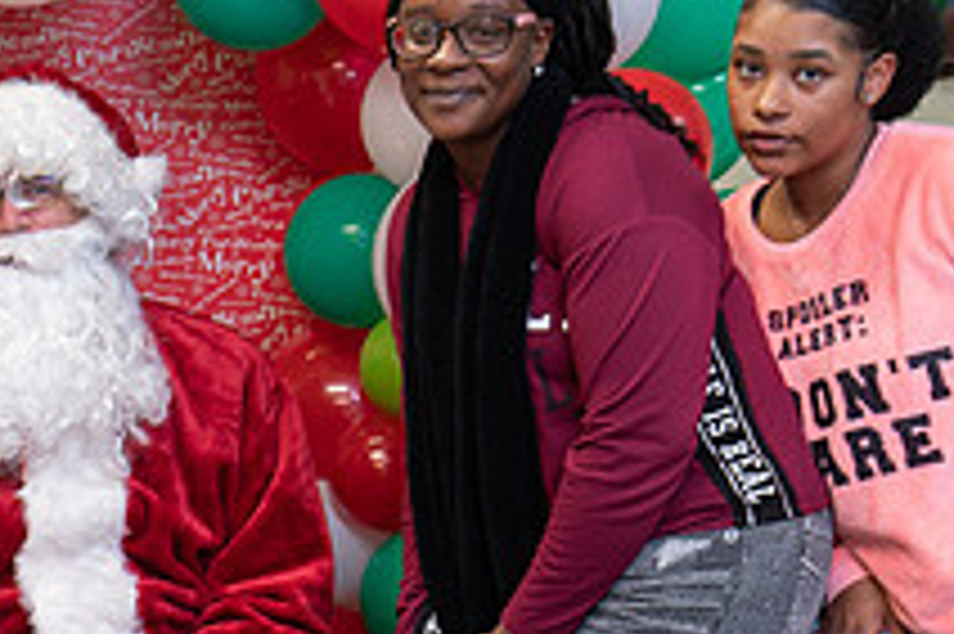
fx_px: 2754
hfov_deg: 19.2
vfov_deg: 13.1
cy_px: 546
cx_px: 36
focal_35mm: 104
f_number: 4.5
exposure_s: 1/30
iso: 640
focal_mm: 38
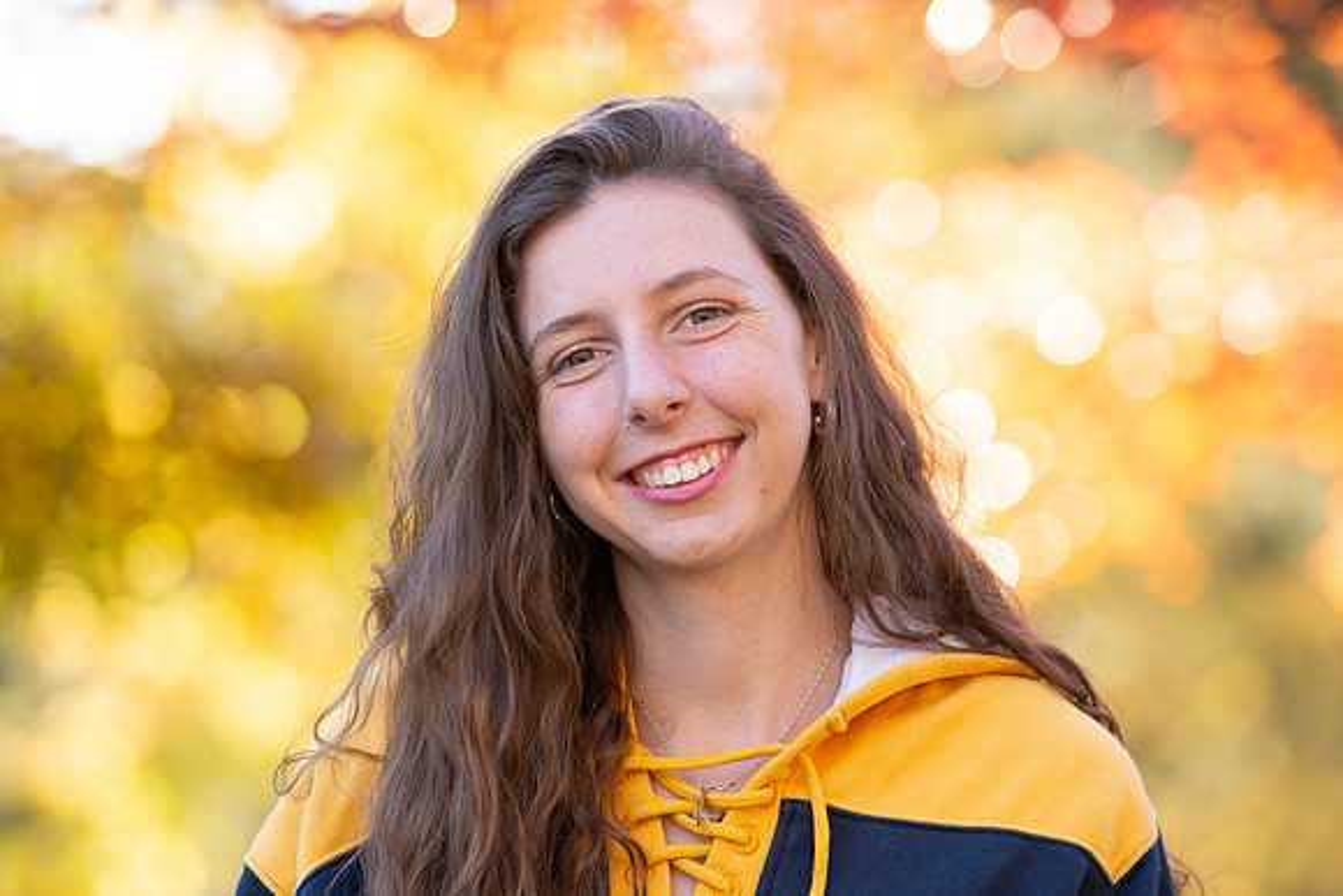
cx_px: 664
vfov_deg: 6.5
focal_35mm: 212
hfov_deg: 9.7
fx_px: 7912
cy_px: 421
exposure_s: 1/125
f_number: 4
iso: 160
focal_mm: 200
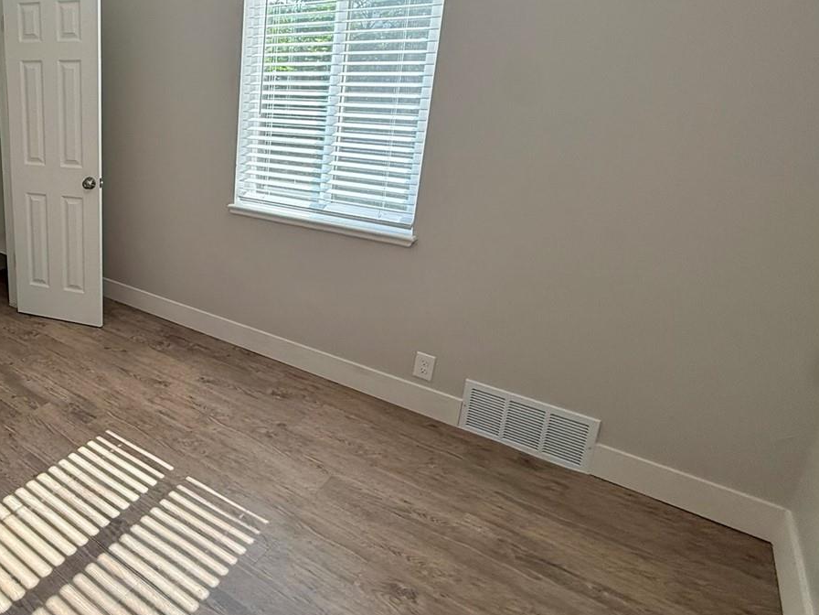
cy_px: 226
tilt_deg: -15.0
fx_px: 591
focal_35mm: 25
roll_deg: +1.1
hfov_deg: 60.0
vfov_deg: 54.2
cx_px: 97
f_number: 2.2
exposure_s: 1/140
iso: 64
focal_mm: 2.22
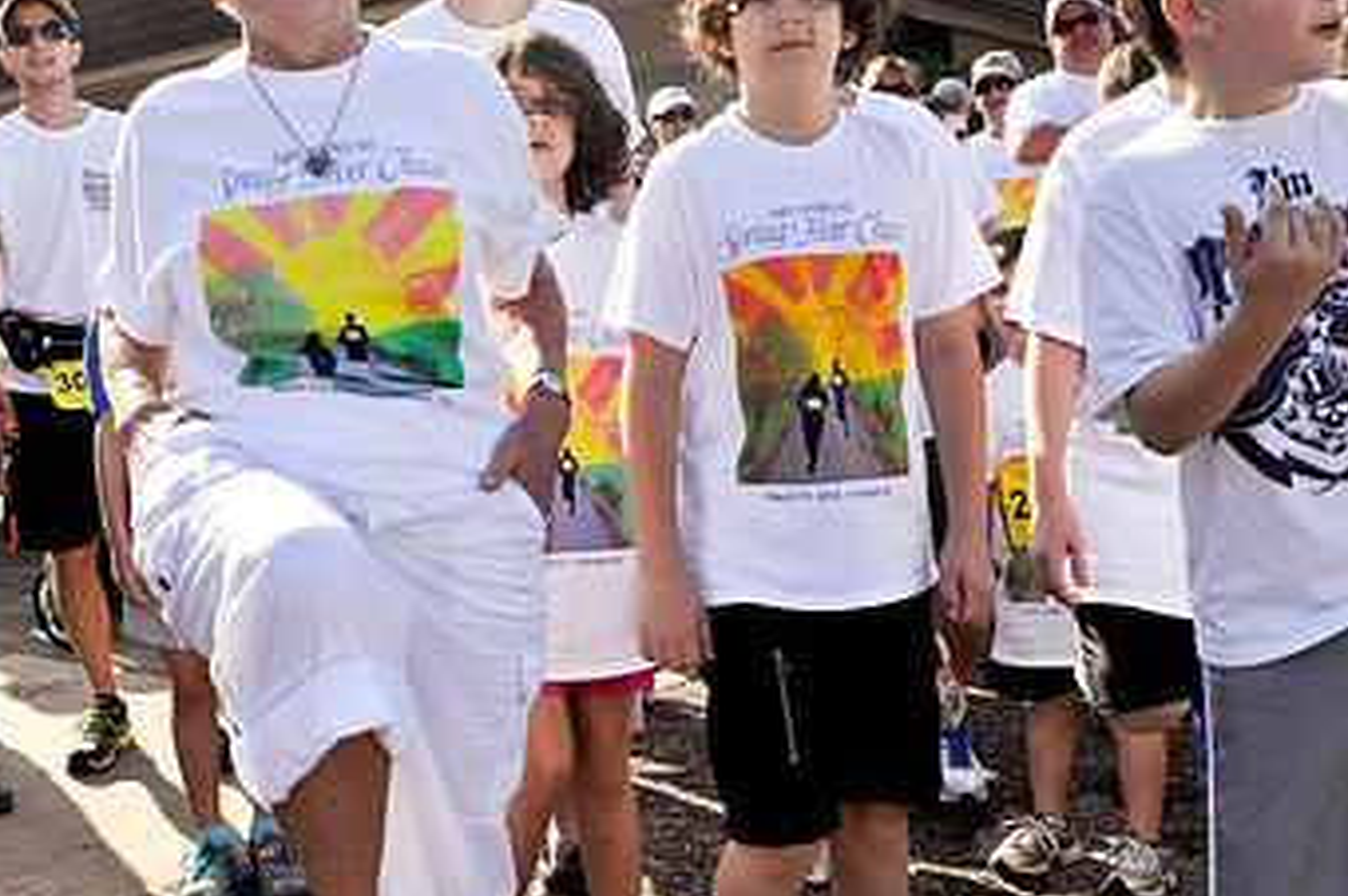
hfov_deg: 42.0
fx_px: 1721
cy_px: 498
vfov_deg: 29.2
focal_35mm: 46
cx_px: 408
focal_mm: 18
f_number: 8
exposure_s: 1/1250
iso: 400
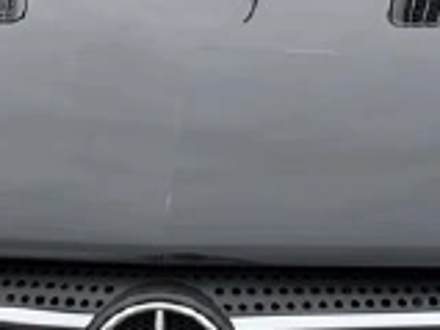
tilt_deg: -8.7
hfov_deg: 16.3
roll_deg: +0.4
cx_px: 219
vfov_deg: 12.2
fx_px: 1537
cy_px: 153
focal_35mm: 121
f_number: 1.78
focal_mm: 6.76
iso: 80
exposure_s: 1/3145
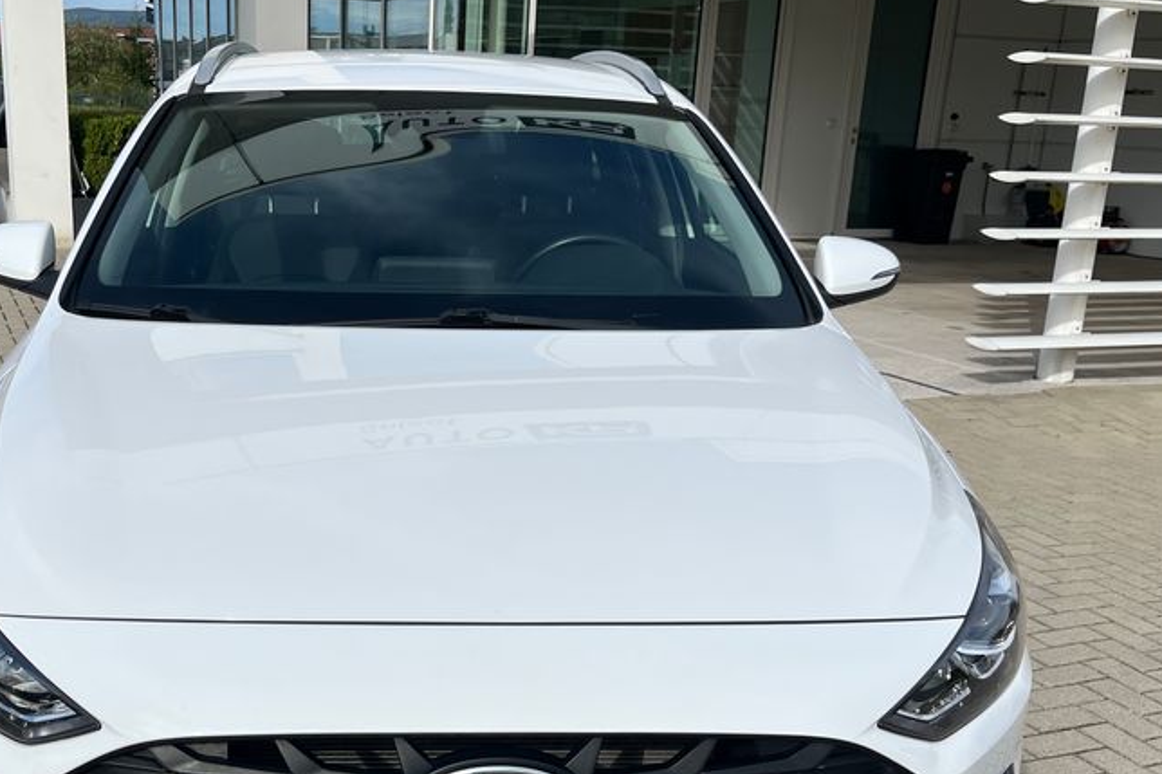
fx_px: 1388
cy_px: 548
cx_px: 437
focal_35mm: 43
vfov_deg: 30.8
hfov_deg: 45.1
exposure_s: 1/5076
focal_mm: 5.1
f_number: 1.6
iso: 50
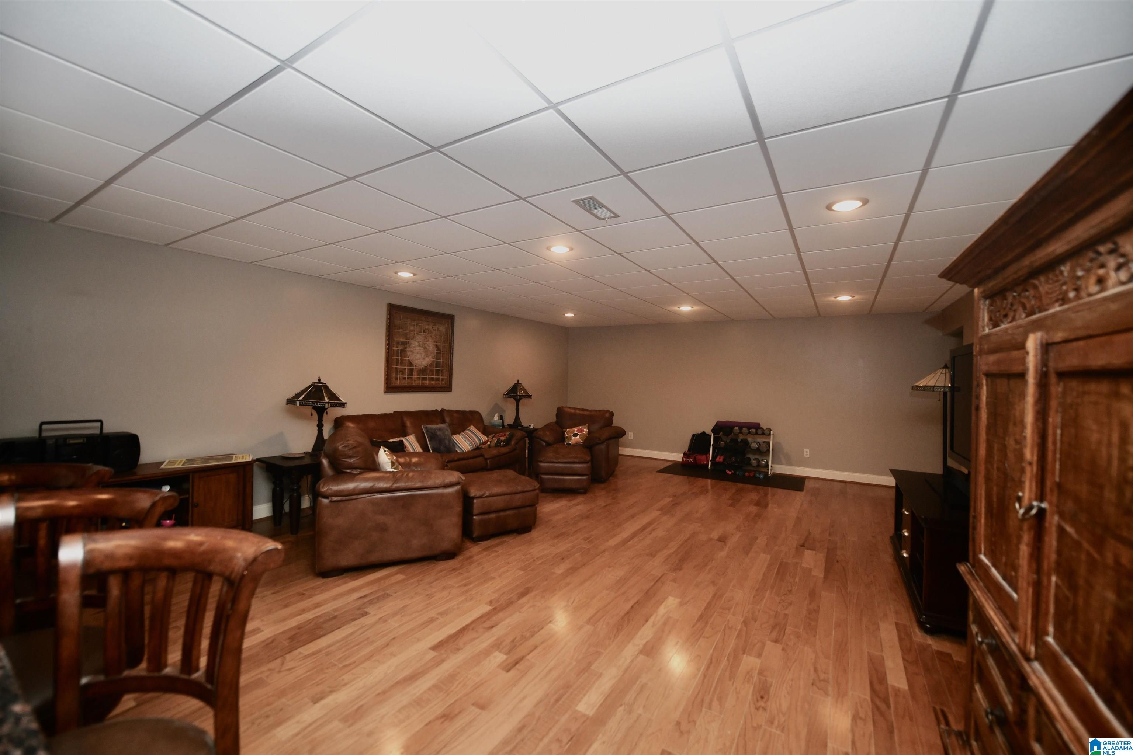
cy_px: 378
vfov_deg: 81.2
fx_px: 441
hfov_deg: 104.3
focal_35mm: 14
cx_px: 566
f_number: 2.8
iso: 500
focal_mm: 14
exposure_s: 1/250
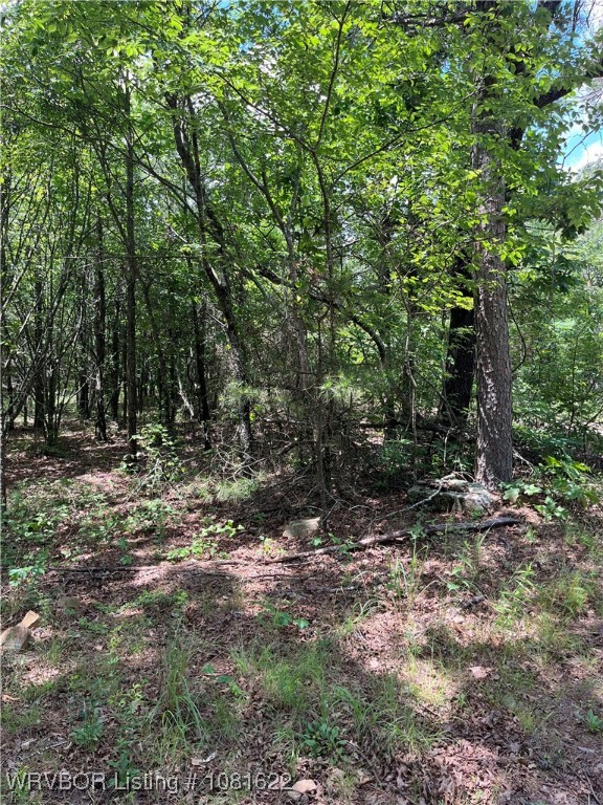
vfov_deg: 67.3
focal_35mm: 26
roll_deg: +0.3
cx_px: 302
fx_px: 604
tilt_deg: -1.6
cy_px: 402
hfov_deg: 53.1
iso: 50
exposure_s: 1/314
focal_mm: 5.1
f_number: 1.6
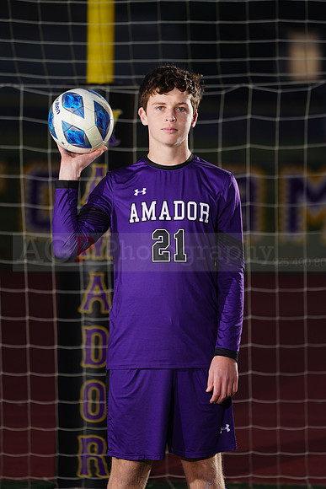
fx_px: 5430
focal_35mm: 400
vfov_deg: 5.2
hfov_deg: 3.4
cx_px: 163
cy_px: 244
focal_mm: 400
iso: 200
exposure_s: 1/200
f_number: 7.1
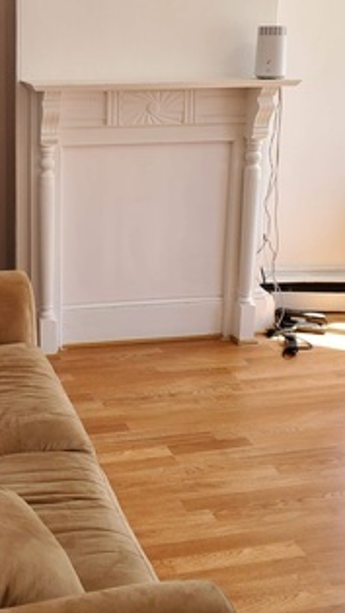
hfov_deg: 25.6
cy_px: 210
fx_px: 732
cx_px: 28
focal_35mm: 45
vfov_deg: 44.9
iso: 125
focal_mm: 4.3
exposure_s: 1/120
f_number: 2.4
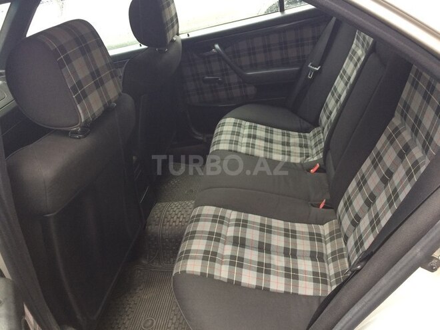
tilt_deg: -31.3
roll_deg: +12.6
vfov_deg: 48.2
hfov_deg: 61.7
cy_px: 165
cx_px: 220
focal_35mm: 29
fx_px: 369
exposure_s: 1/33
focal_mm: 4.15
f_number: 2.2
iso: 125
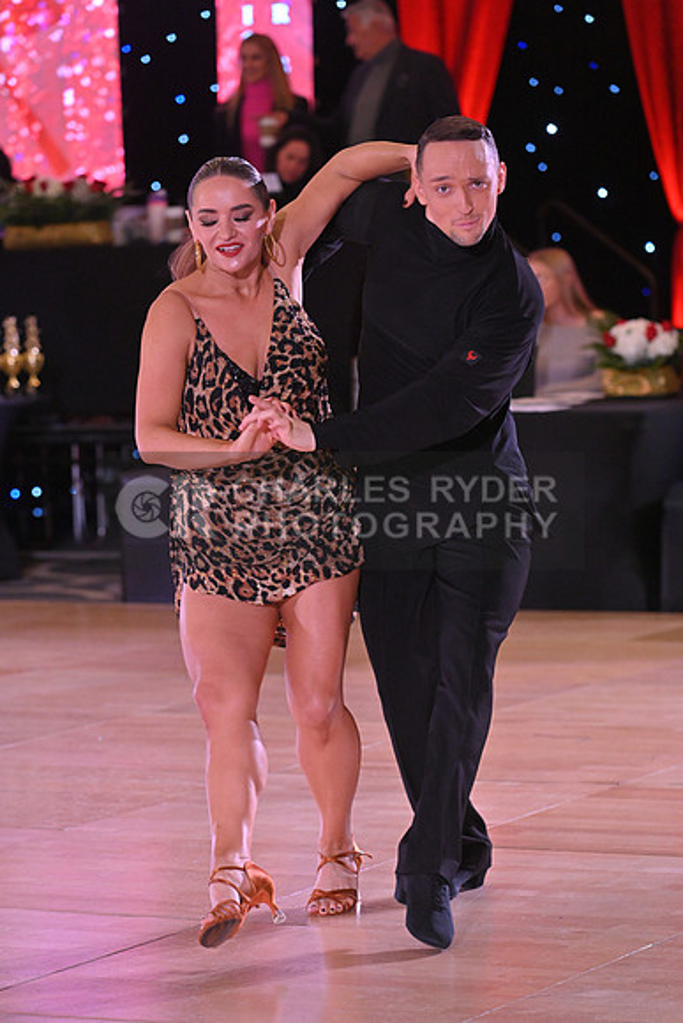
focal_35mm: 135
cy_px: 512
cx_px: 342
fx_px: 3839
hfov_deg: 10.2
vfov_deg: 15.2
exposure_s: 1/320
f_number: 5
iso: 3200
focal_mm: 135
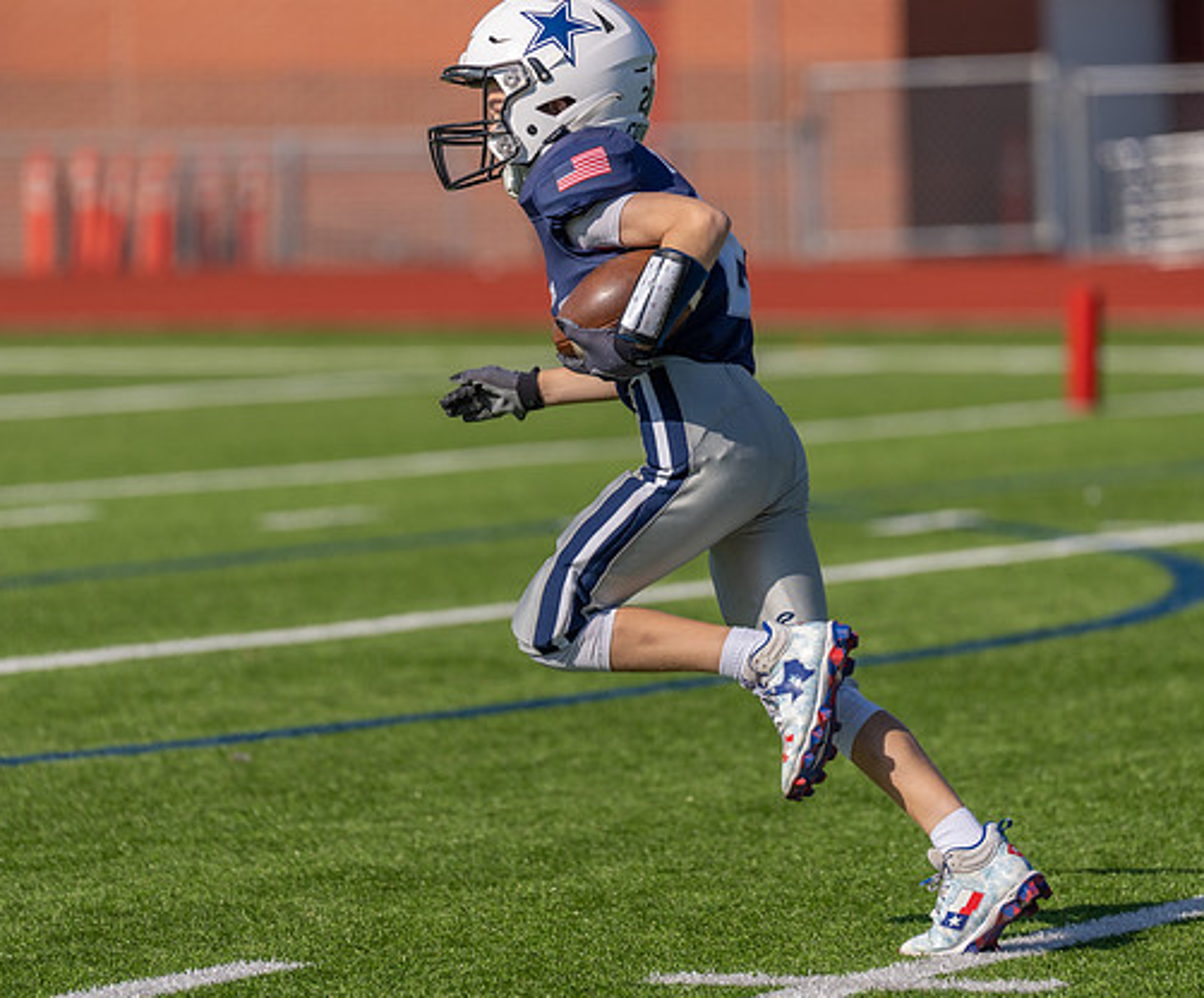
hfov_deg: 6.7
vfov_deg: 5.5
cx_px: 611
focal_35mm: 286
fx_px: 10335
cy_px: 474
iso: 160
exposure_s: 1/4000
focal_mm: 200
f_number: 3.2
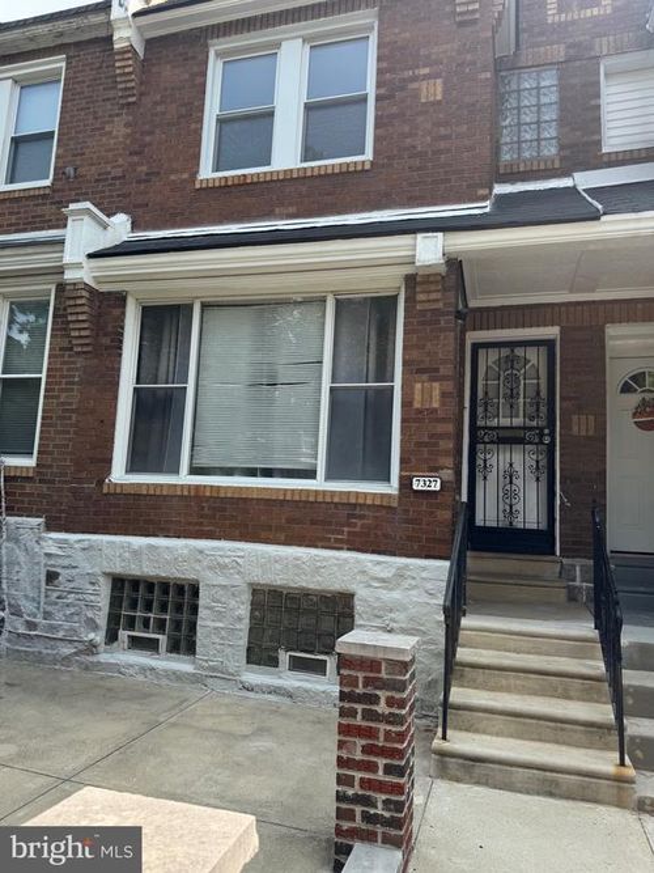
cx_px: 327
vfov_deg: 71.6
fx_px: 605
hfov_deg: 56.8
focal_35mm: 24
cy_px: 436
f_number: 1.78
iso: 80
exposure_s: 1/2710
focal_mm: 6.76
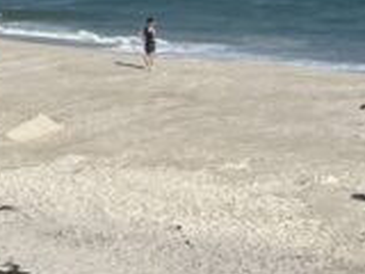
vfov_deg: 8.8
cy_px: -43
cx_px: -71
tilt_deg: -2.4
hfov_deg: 11.7
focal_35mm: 166
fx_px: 1750
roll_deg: +1.6
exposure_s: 1/6897
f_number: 1.6
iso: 32
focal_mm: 4.2
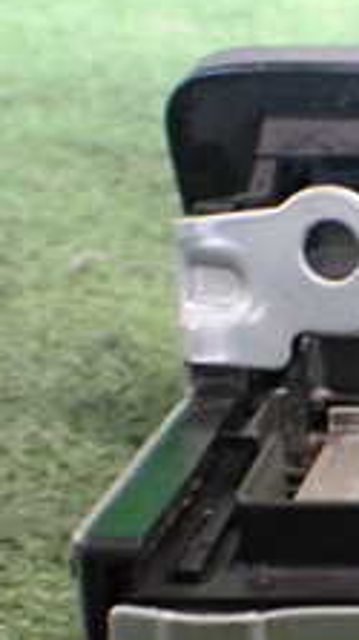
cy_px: 471
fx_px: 1493
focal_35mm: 88
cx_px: 655
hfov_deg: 12.5
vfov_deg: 24.0
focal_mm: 5.4
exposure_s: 1/30
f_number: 2.3
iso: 800
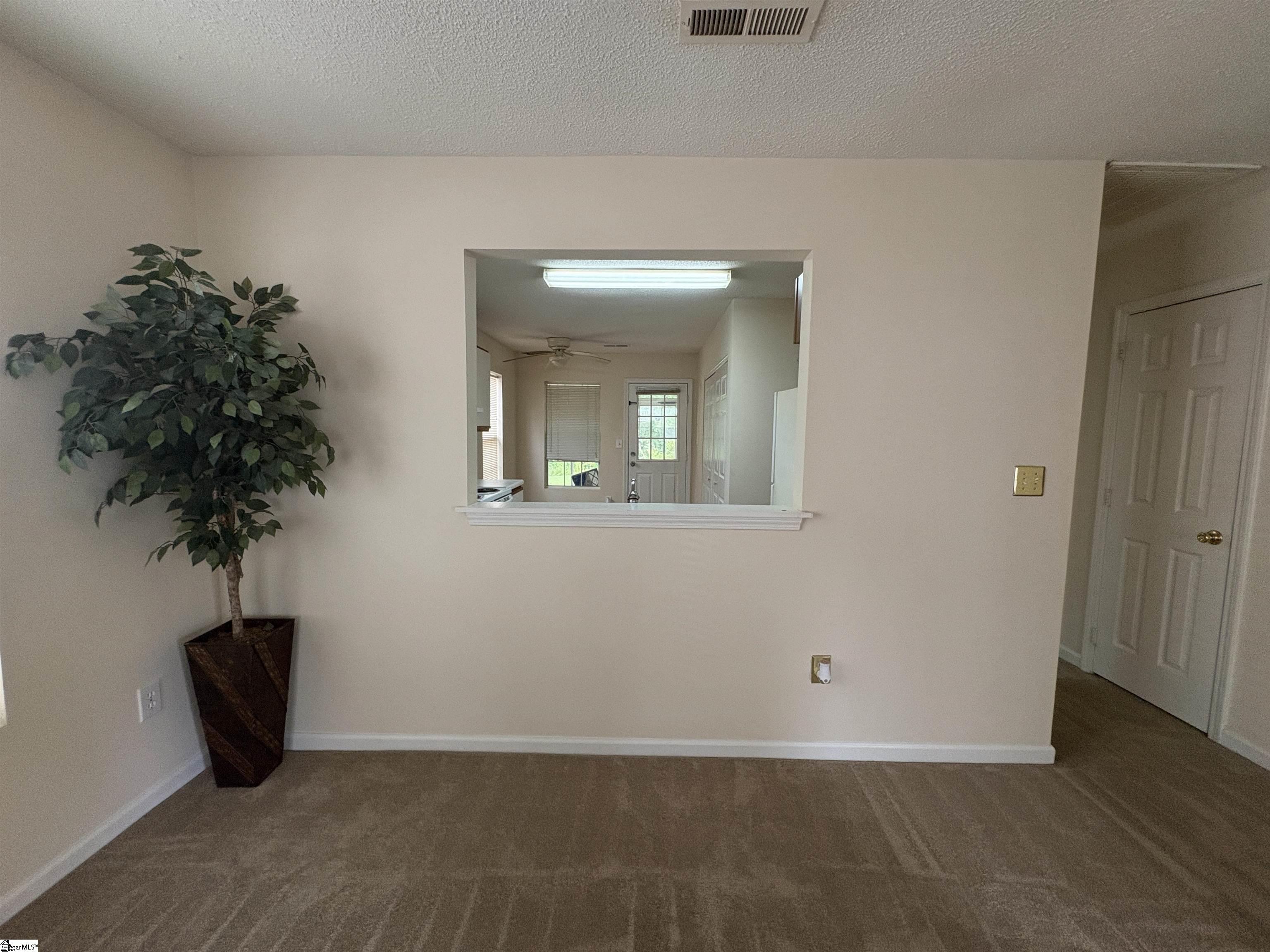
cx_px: 635
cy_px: 476
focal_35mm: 14
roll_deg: +0.4
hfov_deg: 102.1
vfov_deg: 85.7
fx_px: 514
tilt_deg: -6.2
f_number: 2.2
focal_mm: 2.22
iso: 320
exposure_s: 1/120
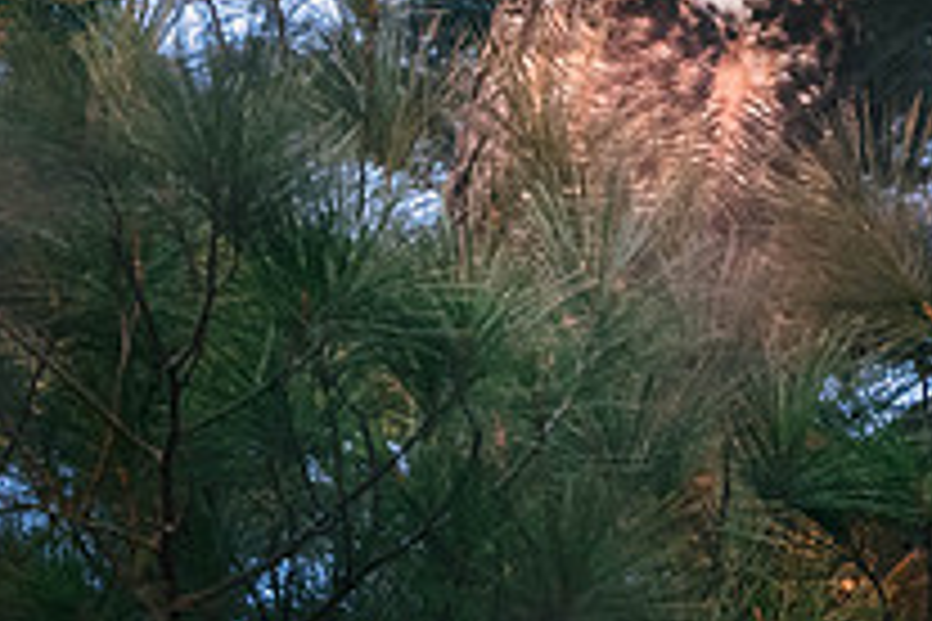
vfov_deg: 0.5
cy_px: 490
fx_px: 70438
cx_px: 44
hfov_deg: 0.8
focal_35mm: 2721
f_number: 5.6
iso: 1250
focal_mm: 500
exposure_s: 1/160
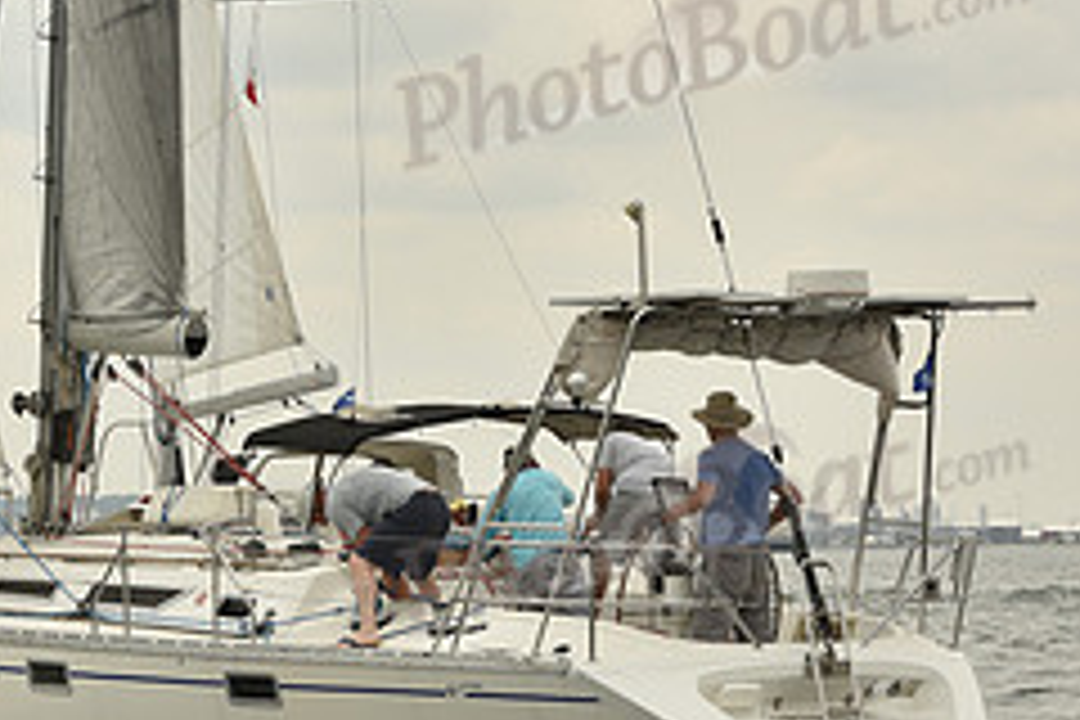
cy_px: 349
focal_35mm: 169
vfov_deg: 8.1
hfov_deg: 12.1
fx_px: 5070
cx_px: 166
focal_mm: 70
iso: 250
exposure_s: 1/640
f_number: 11
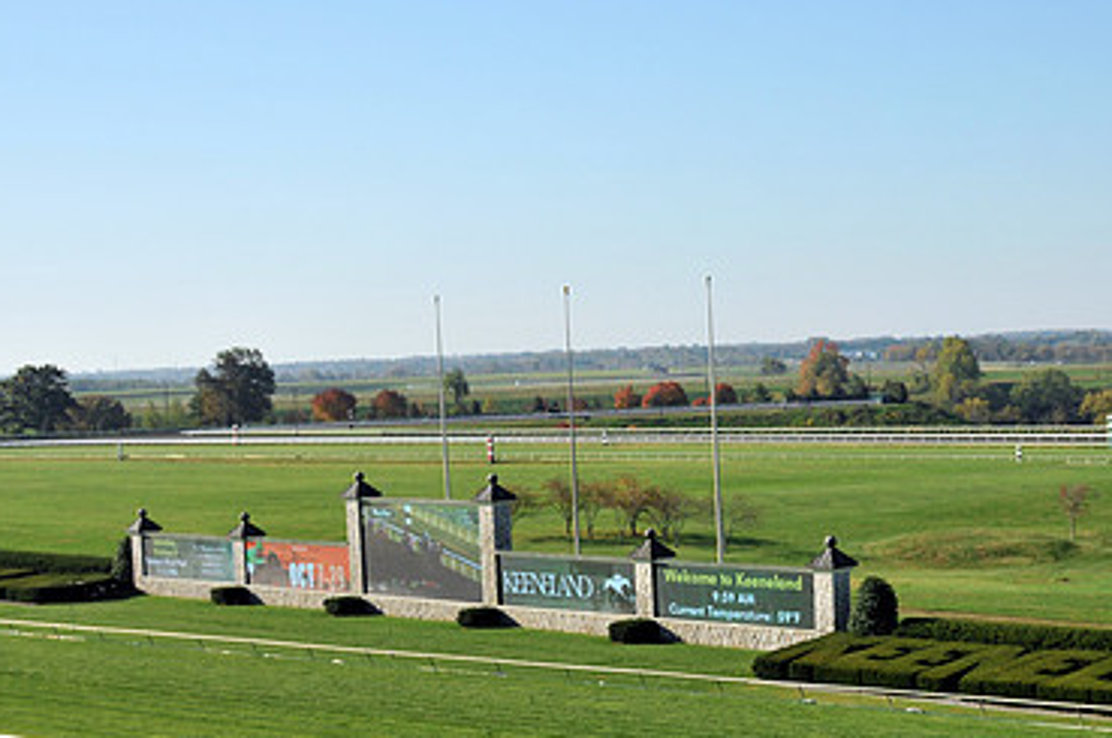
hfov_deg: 30.3
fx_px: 2036
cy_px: 547
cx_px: 762
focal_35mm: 66
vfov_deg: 20.4
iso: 200
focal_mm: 28
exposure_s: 1/2000
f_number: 4
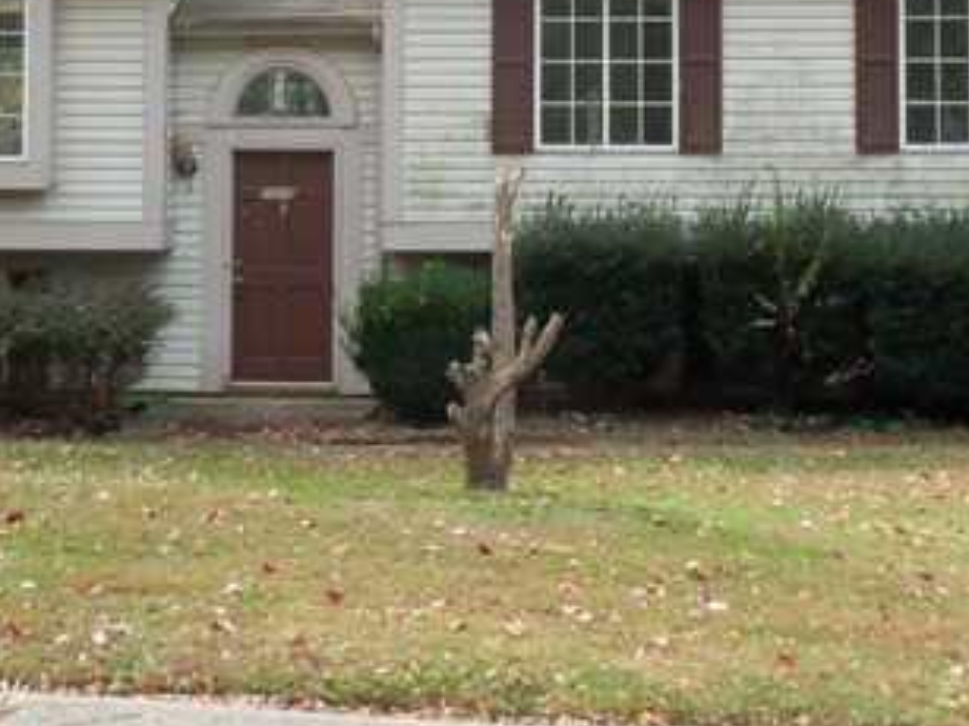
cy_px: 3
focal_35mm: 100
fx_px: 2798
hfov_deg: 19.6
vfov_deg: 14.5
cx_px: 496
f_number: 3.9
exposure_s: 1/160
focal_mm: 8.7
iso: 80
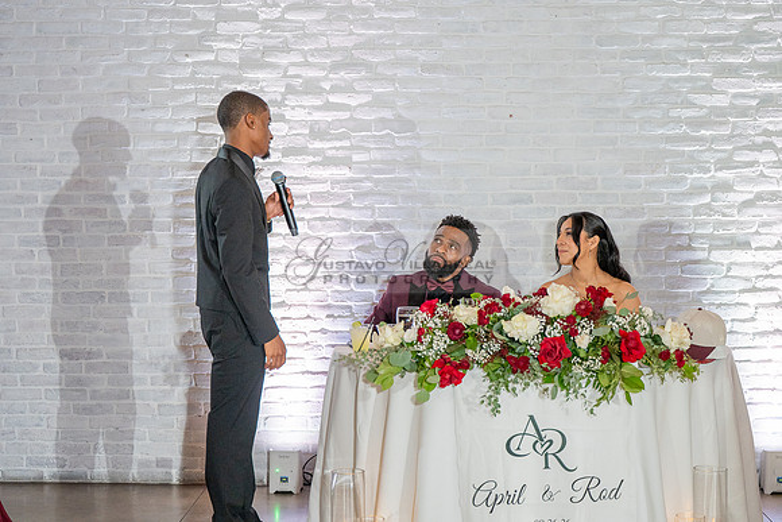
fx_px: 1521
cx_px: 391
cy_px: 261
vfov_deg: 19.5
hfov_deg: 28.8
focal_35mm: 70
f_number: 2.8
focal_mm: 70
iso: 1600
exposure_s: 1/320
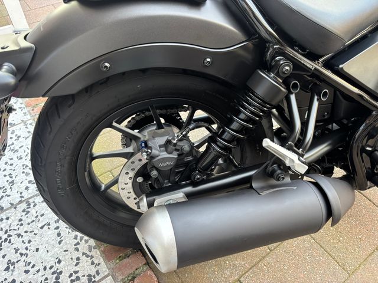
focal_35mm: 26
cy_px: 142
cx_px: 189
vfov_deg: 53.1
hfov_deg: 67.3
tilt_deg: -48.5
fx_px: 284
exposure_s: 1/77
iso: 125
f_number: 1.6
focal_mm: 5.96
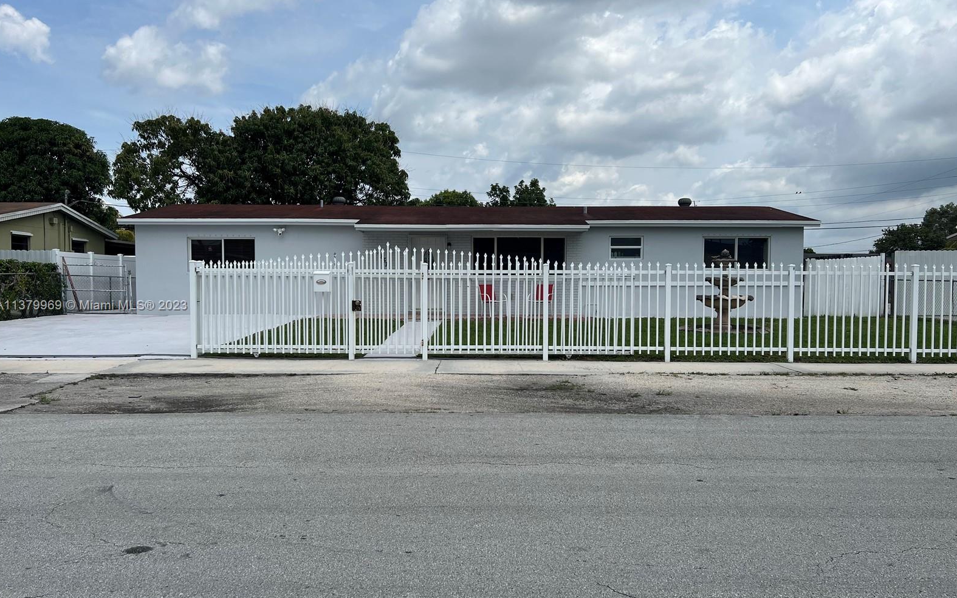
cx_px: 479
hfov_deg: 66.5
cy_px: 306
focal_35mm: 28
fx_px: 730
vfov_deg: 44.5
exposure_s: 1/6993
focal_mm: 5.7
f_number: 1.5
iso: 50
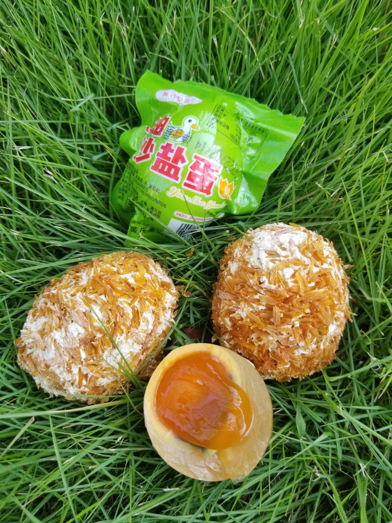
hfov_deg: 53.1
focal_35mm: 26
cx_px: 196
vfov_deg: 67.3
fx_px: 393
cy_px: 262
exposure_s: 1/250
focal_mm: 4.25
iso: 50
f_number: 1.7
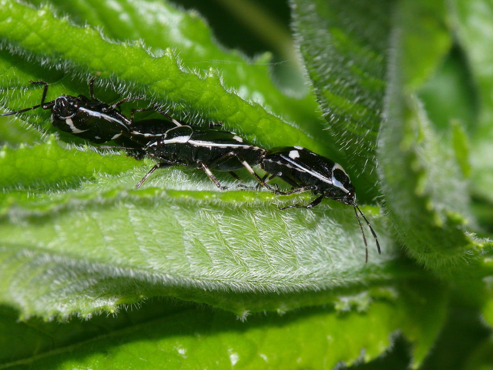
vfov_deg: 5.9
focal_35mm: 252
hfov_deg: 7.9
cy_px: 185
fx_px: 3589
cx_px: 246
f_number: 11
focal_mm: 53.2
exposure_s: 1/250
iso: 200
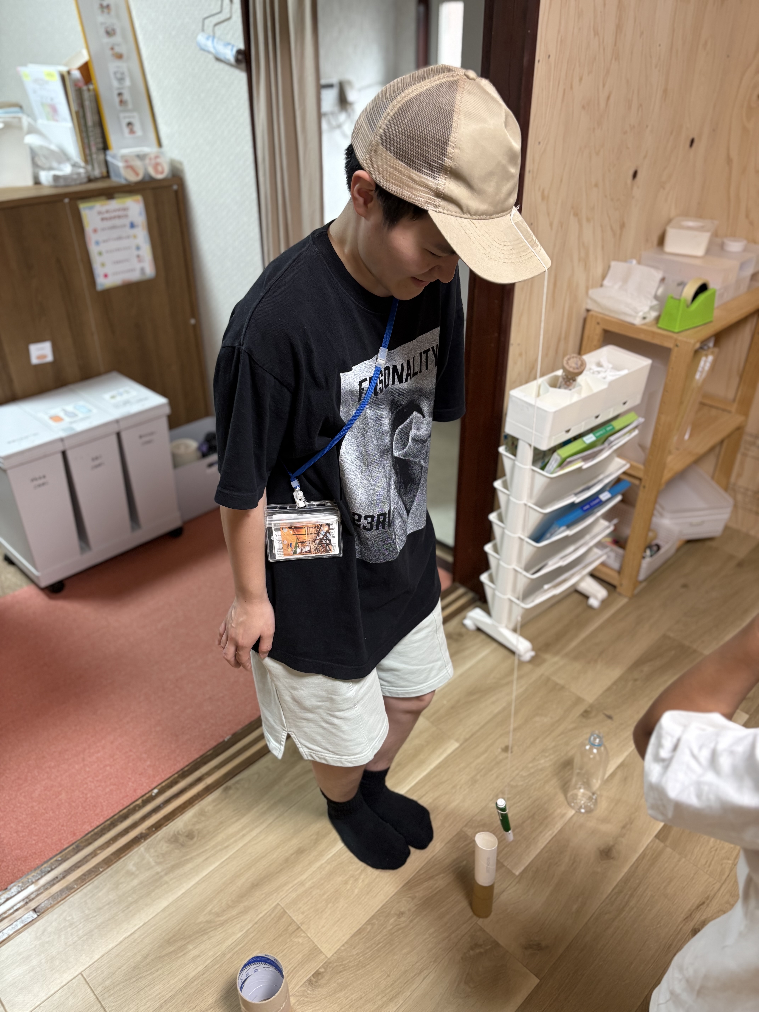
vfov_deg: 67.3
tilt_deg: -31.5
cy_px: 506
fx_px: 760
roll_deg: +0.8
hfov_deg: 53.1
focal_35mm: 26
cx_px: 380
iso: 200
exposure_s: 1/60
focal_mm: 5.96
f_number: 1.6
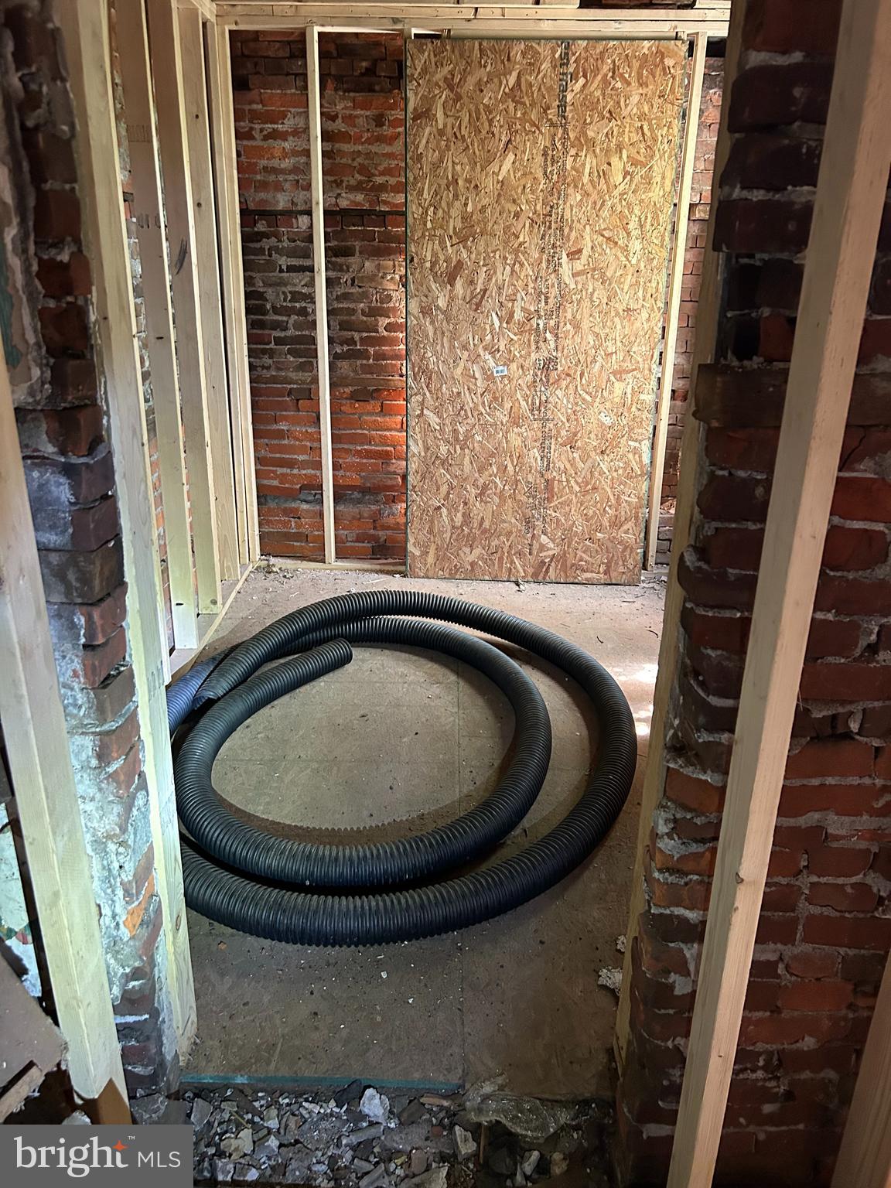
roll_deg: -0.5
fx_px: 892
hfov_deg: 53.1
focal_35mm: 26
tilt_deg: -19.4
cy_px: 594
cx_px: 446
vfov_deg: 67.3
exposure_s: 1/48
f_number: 1.5
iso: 500
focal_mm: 5.7
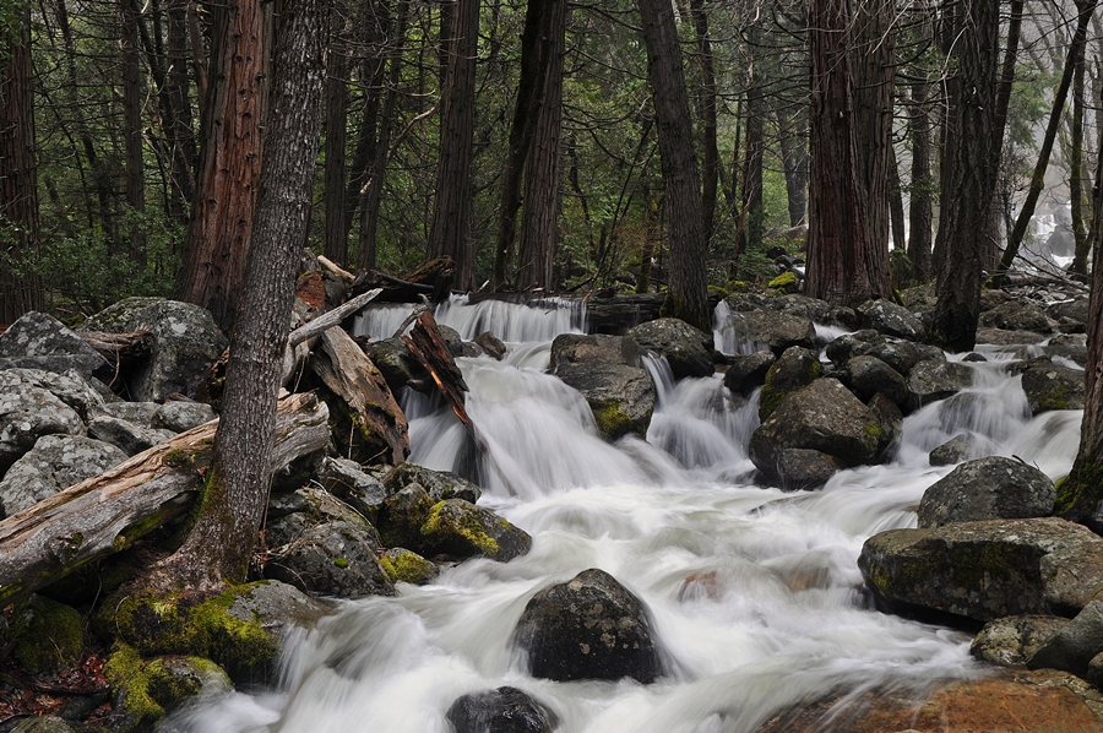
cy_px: 366
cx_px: 552
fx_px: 1607
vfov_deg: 25.7
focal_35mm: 52
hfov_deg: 37.9
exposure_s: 1/6
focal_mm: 35
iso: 200
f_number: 16
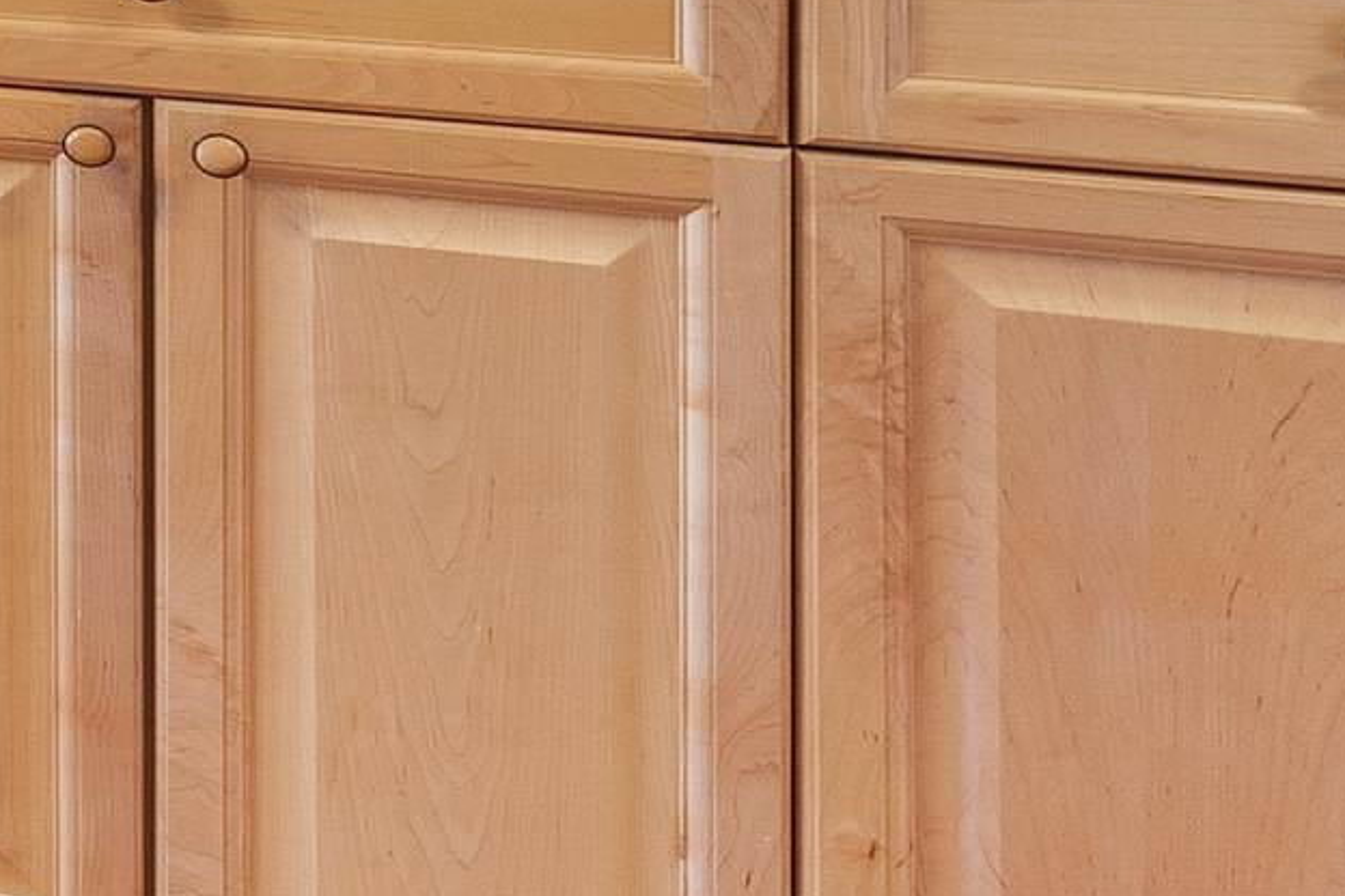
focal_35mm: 64
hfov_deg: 15.2
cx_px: -1884
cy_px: -338
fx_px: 2391
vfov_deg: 19.3
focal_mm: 13
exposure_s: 1/8
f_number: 7.1
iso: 320
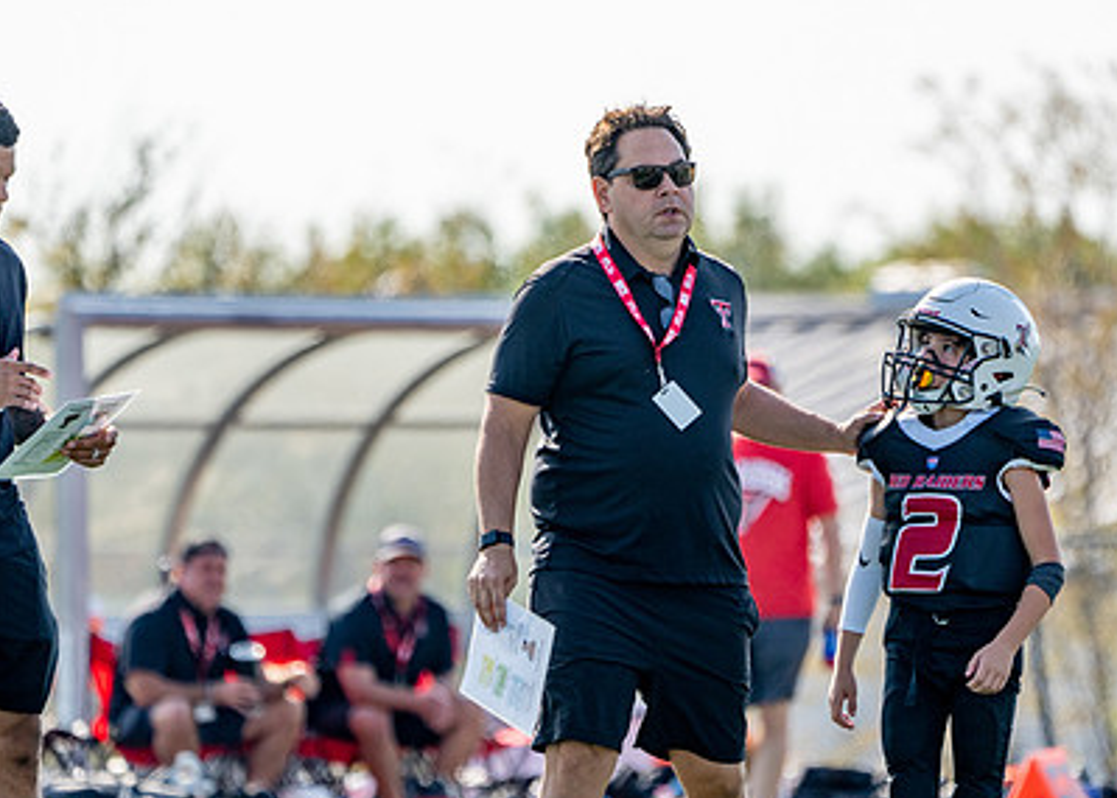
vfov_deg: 2.4
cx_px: 647
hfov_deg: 3.3
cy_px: 456
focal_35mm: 609
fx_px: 19320
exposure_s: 1/1250
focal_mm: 400
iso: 320
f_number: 5.6
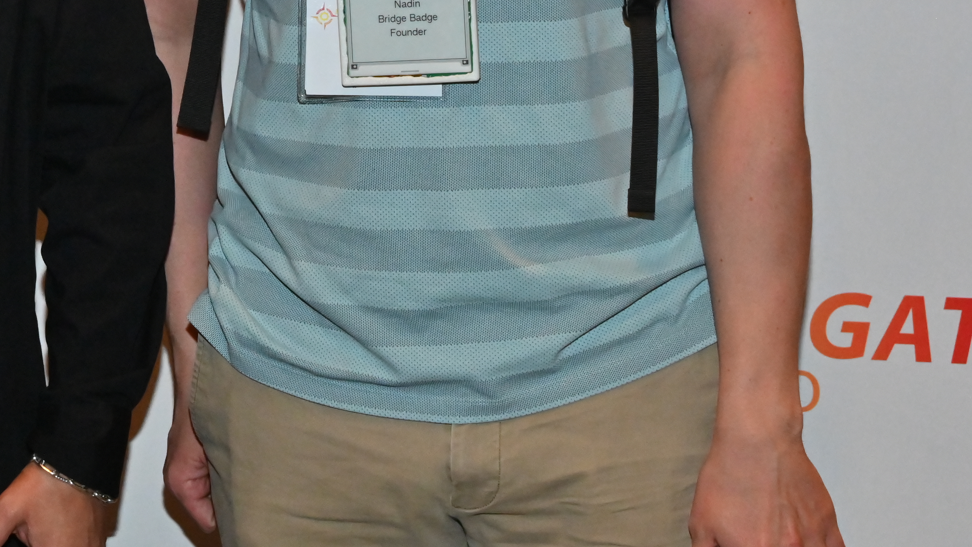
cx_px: -208
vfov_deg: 7.8
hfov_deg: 13.6
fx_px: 3969
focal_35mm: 154
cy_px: -16
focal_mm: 53
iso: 2000
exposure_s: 1/100
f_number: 8
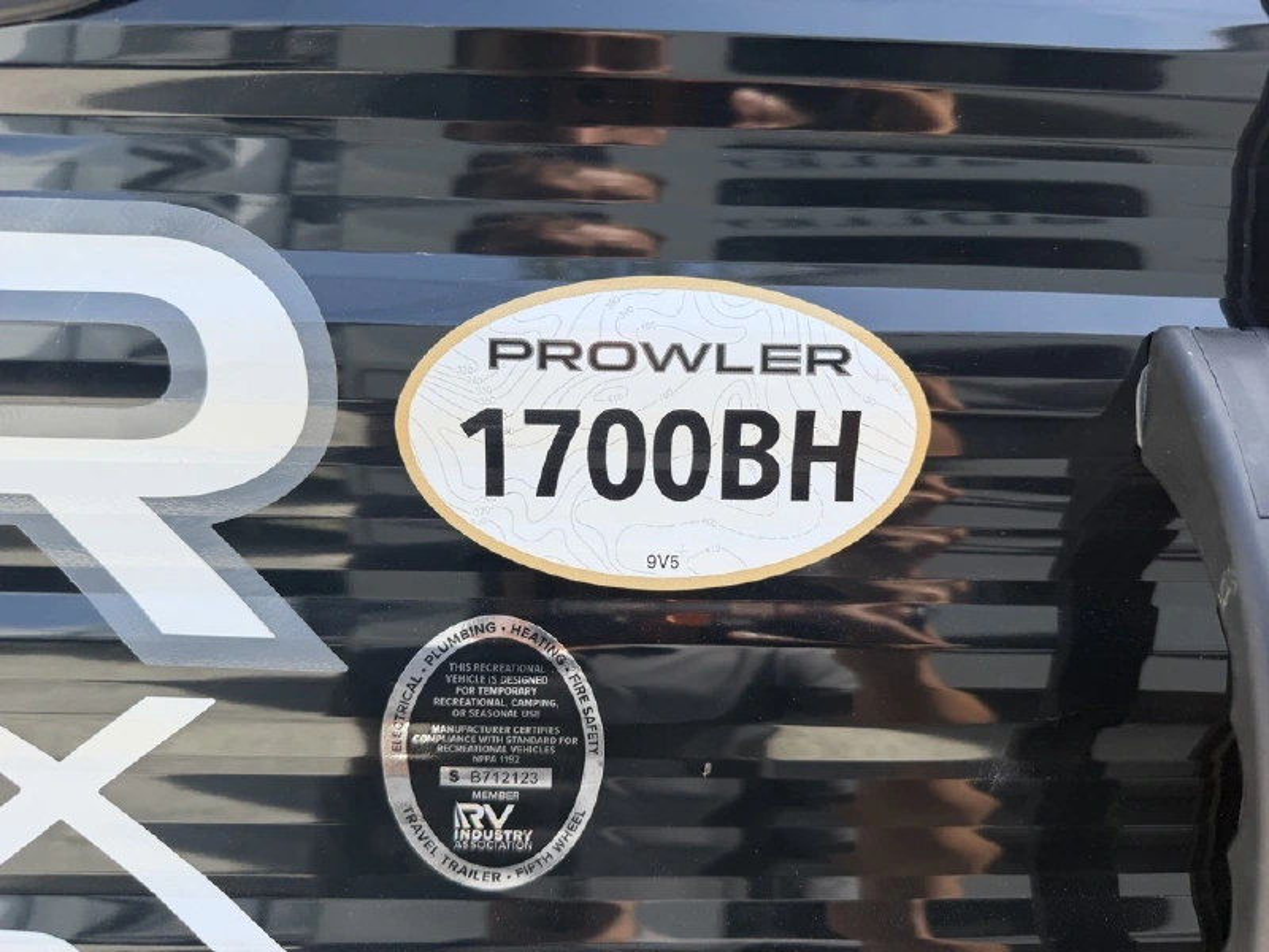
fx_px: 880
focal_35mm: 24
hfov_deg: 71.6
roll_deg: -0.1
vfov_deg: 56.8
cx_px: 634
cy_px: 476
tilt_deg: -7.1
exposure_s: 1/1156
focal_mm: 6.76
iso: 80
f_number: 1.78
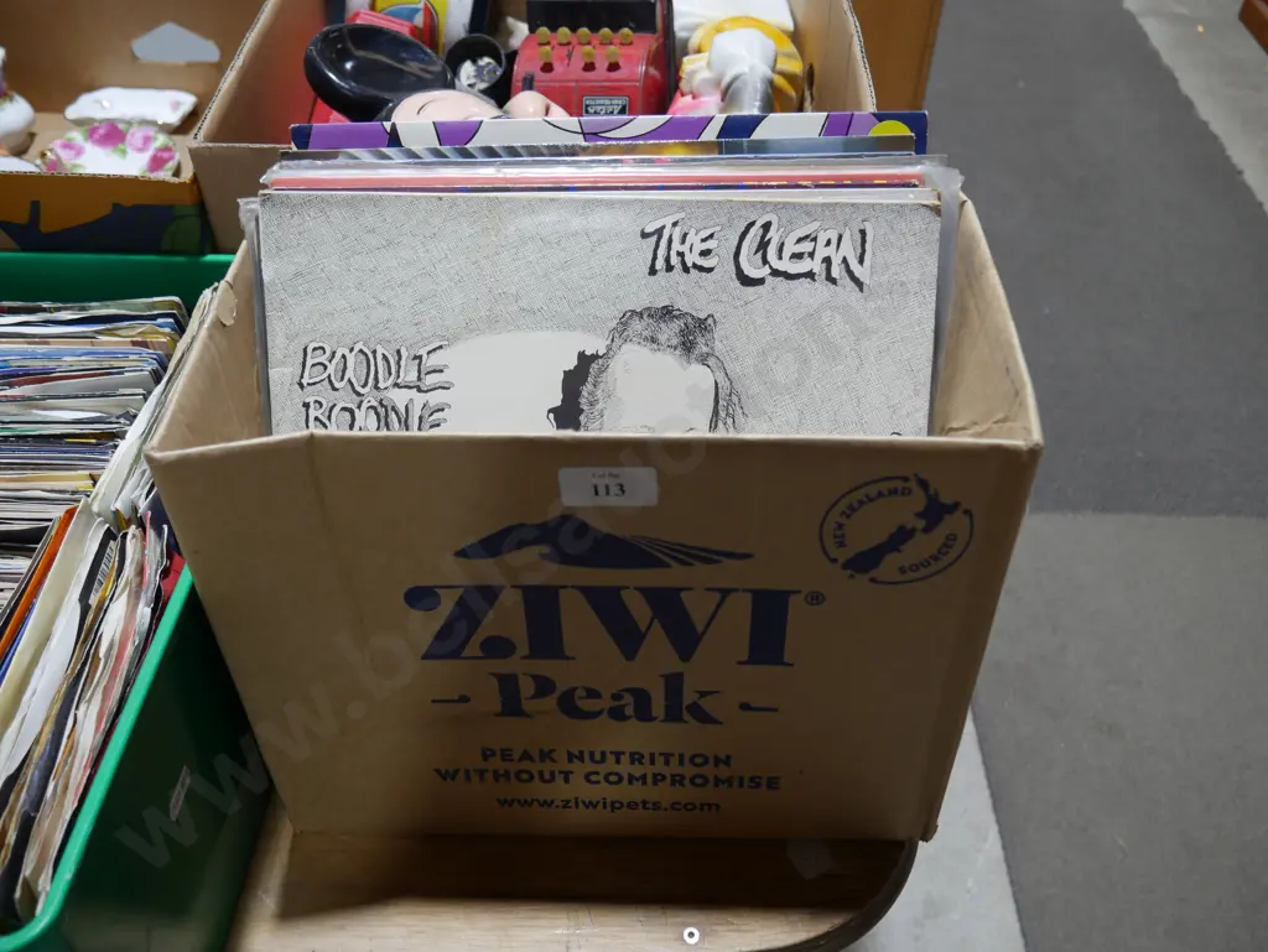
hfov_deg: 56.8
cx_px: 634
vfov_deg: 44.2
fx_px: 1173
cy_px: 476
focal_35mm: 32
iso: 200
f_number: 3.6
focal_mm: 16
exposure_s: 1/80
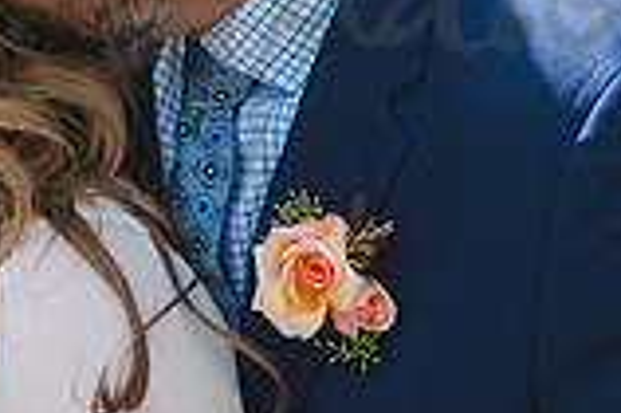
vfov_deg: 4.3
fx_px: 5445
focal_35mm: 316
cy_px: -39
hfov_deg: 6.4
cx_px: -346
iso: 100
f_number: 2.8
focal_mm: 85
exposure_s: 1/250
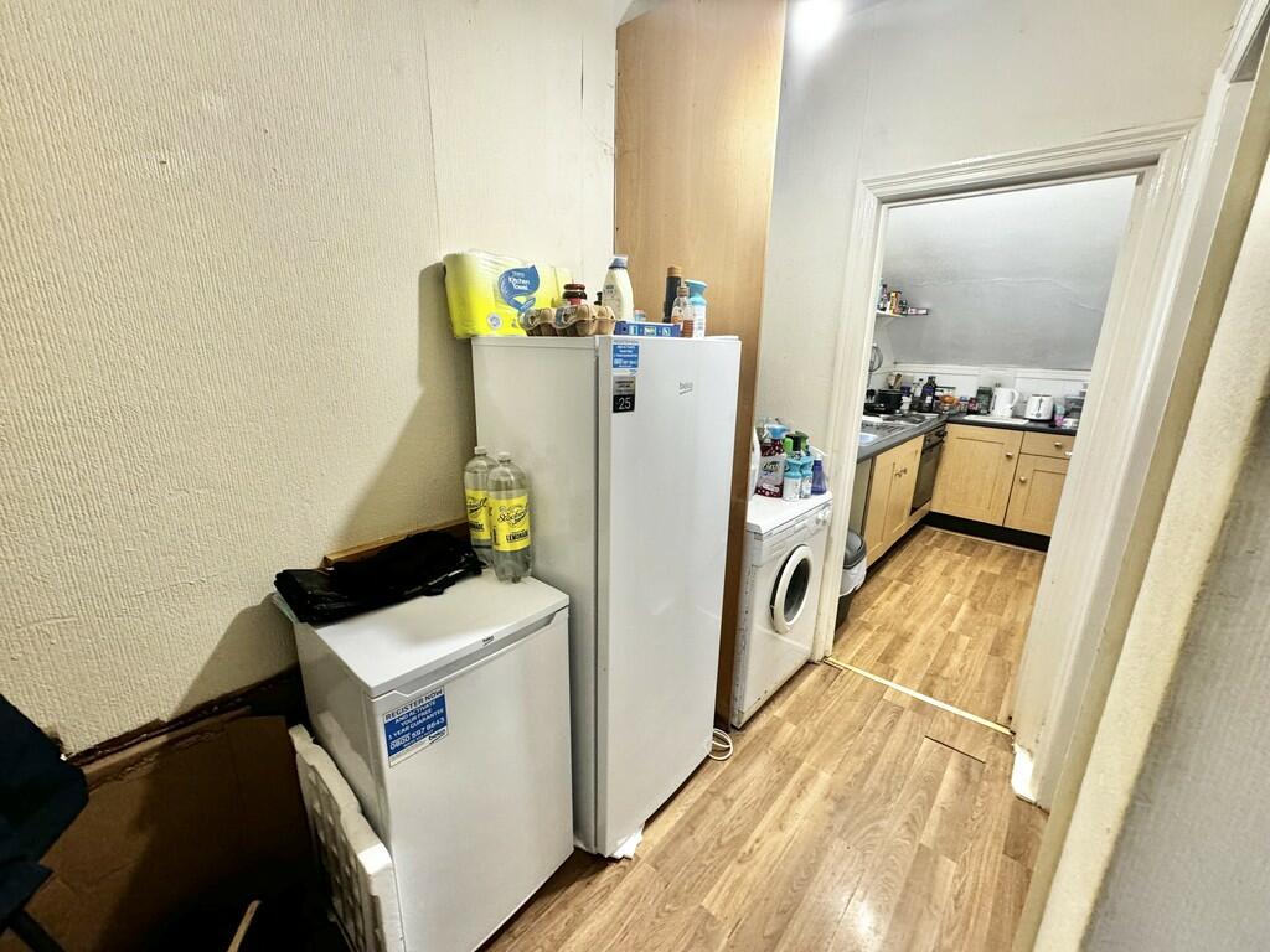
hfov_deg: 102.1
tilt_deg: -14.4
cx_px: 635
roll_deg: -0.4
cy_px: 476
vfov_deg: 85.7
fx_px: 514
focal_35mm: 14
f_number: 2.2
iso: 320
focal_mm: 2.22
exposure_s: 1/50
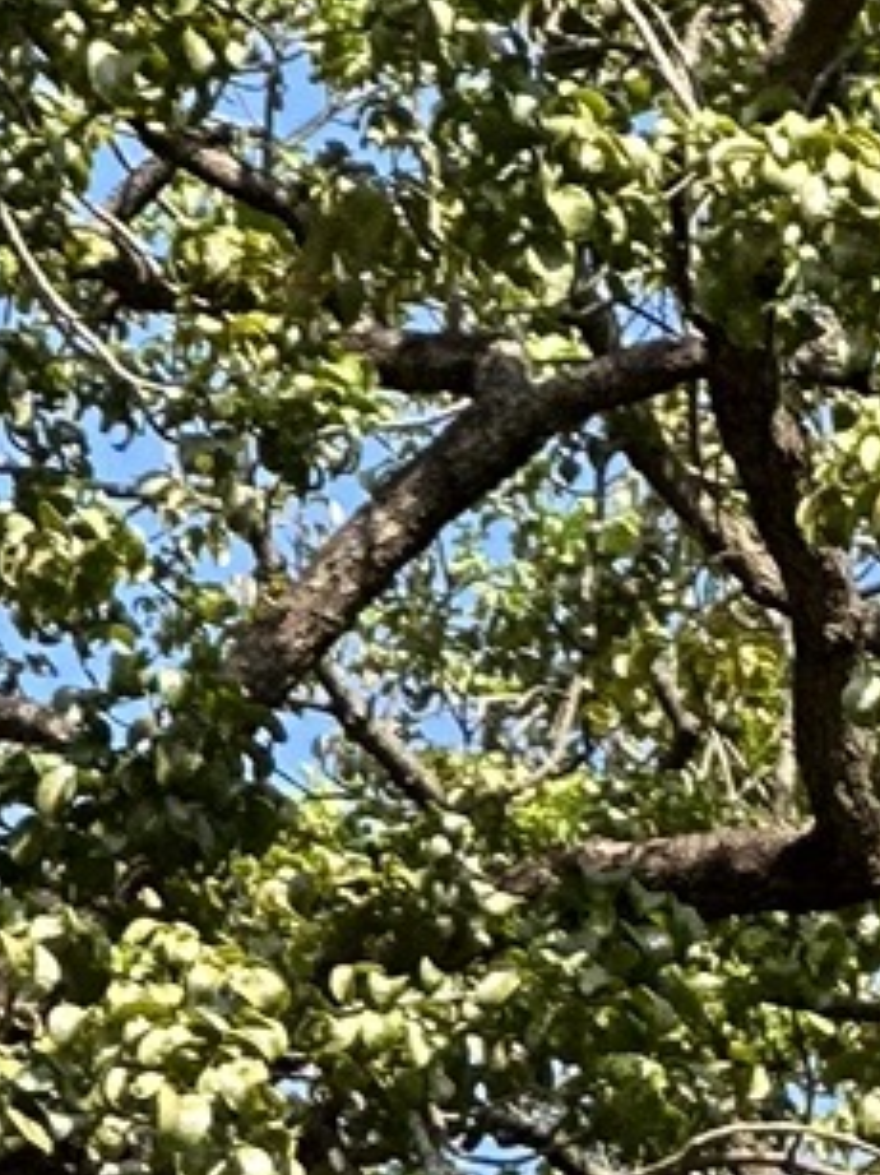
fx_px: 17027
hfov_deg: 3.0
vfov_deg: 3.9
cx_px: 1339
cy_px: 2495
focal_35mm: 502
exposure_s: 1/274
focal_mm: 9
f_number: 2.8
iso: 25
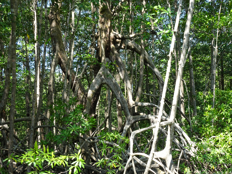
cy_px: 87
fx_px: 536
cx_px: 116
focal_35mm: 80
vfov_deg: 18.4
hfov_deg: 24.4
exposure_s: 1/80
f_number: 5
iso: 80
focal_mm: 13.69
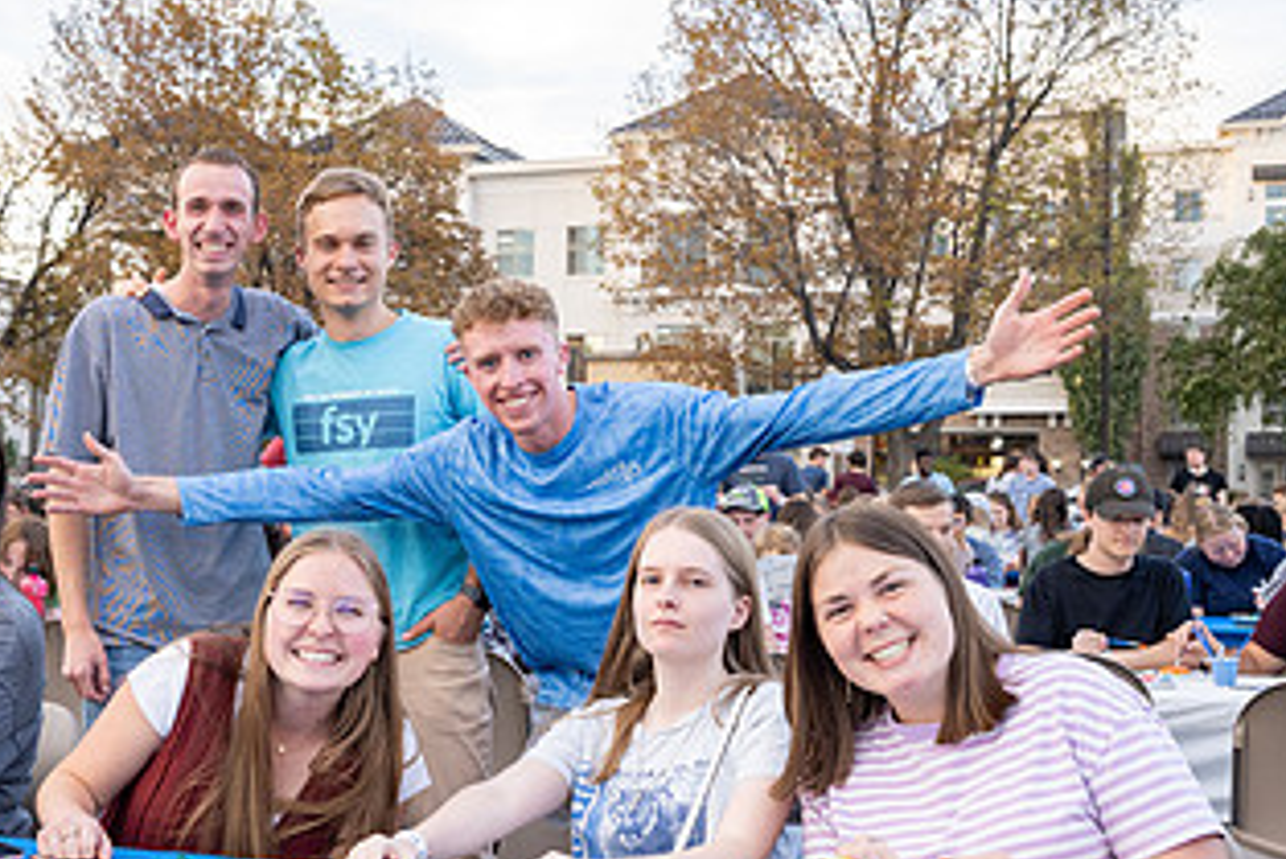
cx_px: 436
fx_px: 1787
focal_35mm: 50
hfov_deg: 39.2
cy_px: 495
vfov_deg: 27.0
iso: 800
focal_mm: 27
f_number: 4.5
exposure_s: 1/250
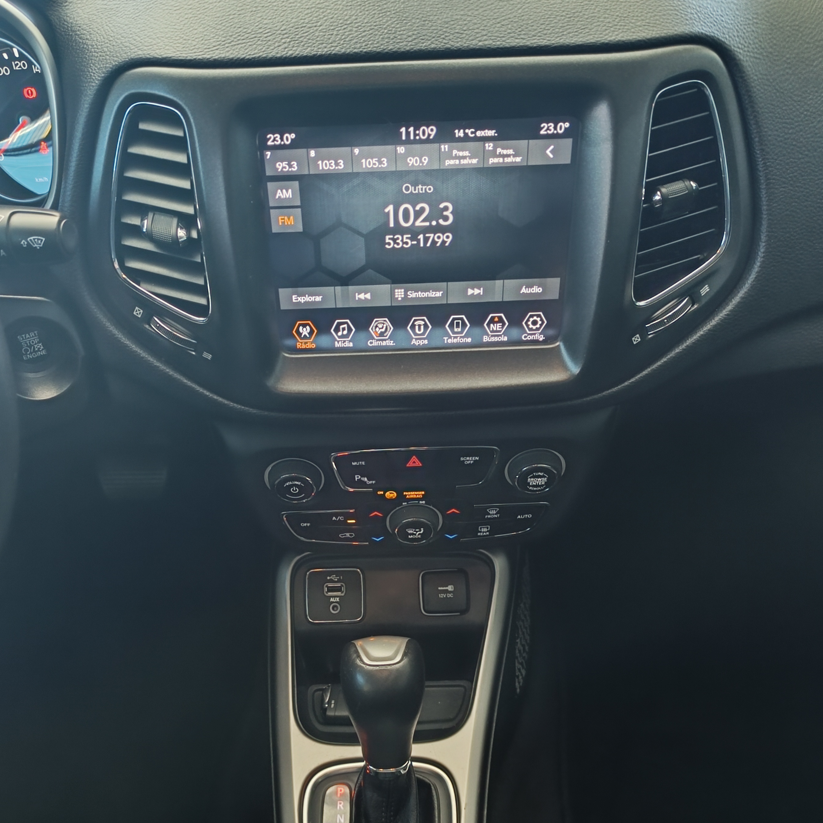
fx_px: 861
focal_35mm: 32
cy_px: 525
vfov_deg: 50.5
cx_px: 378
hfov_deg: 51.0
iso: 1172
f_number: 1.65
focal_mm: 6.14
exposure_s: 1/60
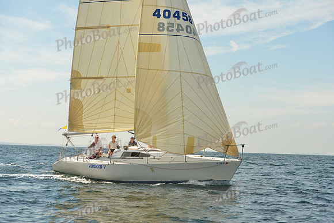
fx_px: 650
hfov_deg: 28.8
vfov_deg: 19.5
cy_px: 112
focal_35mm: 70
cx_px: 167
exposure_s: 1/1250
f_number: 7.1
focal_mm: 70
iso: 320
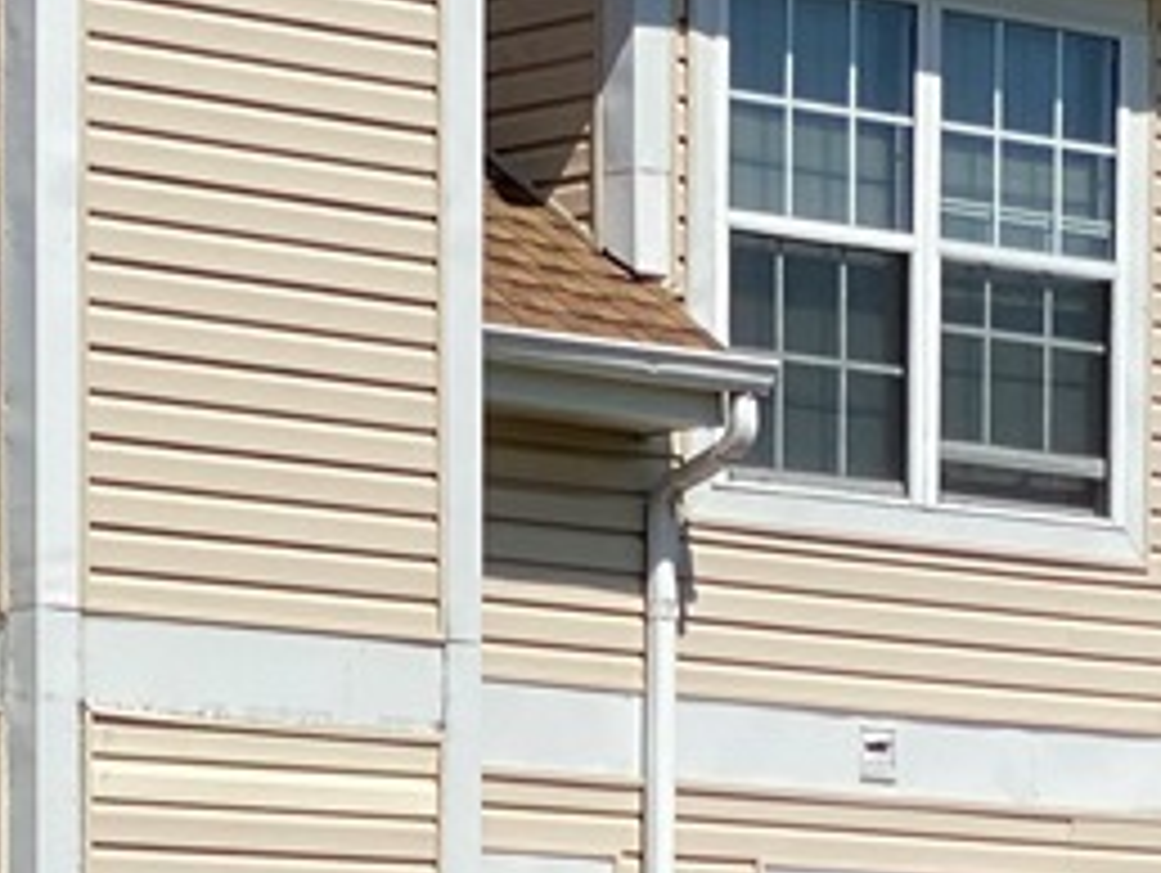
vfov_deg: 7.1
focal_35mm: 206
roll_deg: -0.1
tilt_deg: +0.2
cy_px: 1287
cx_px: -310
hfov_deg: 9.4
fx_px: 6916
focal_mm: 6
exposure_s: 1/2083
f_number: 2
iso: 20
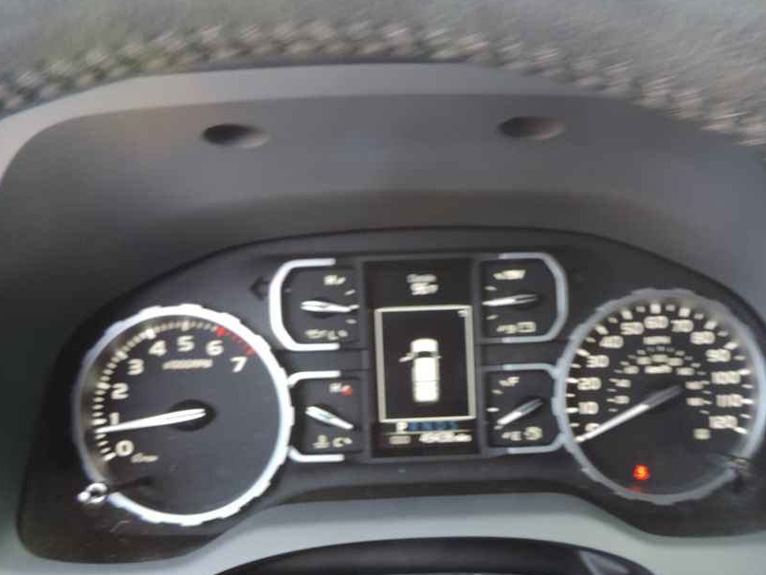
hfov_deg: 48.2
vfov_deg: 36.8
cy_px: 435
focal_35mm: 38
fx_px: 841
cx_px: 504
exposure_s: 1/30
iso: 250
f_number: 3
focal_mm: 4.3
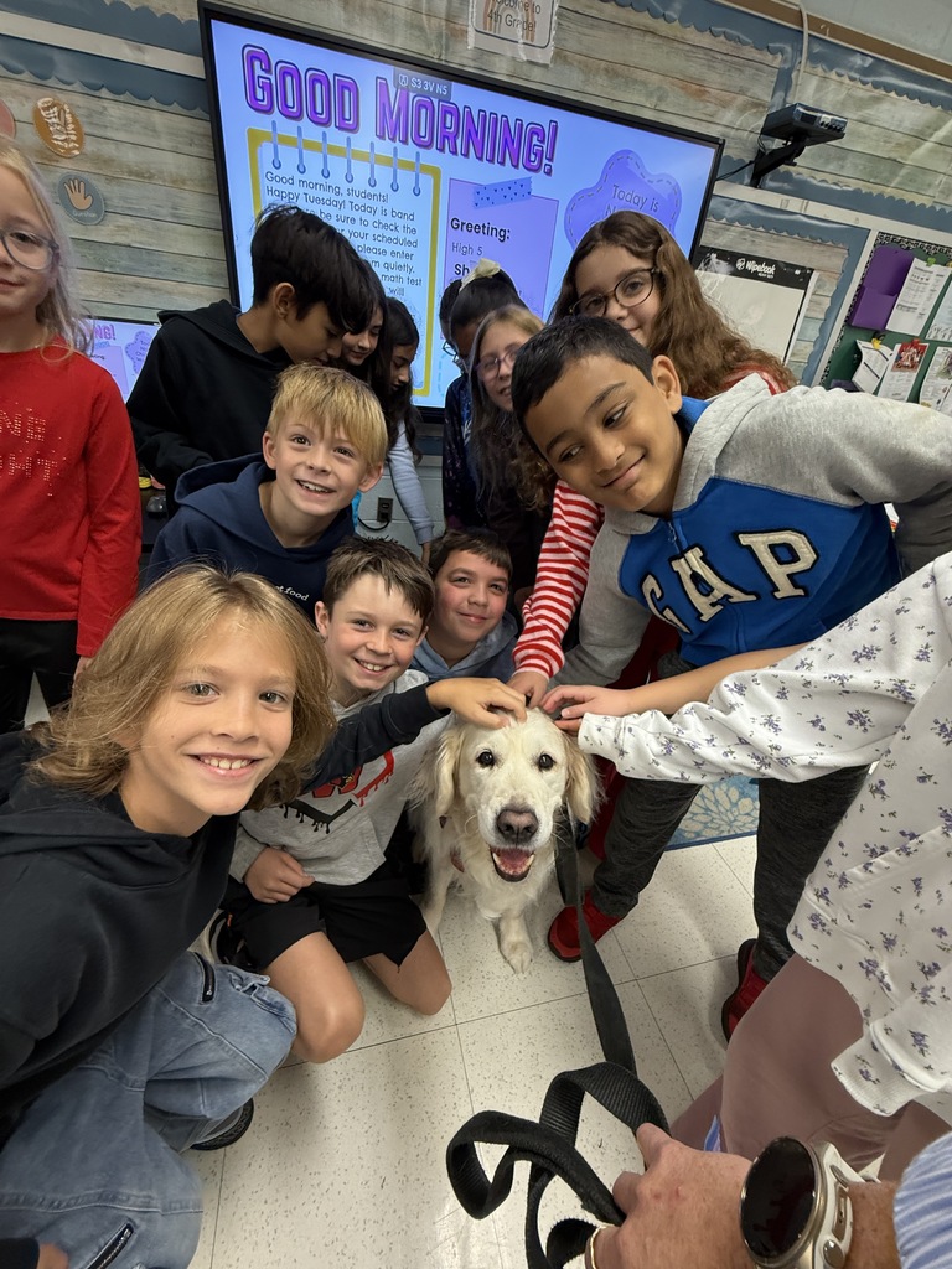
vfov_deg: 102.1
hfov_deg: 85.7
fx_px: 513
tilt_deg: -29.5
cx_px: 476
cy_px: 634
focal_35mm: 14
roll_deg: -5.5
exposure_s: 1/60
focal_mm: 2.22
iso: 250
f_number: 2.2
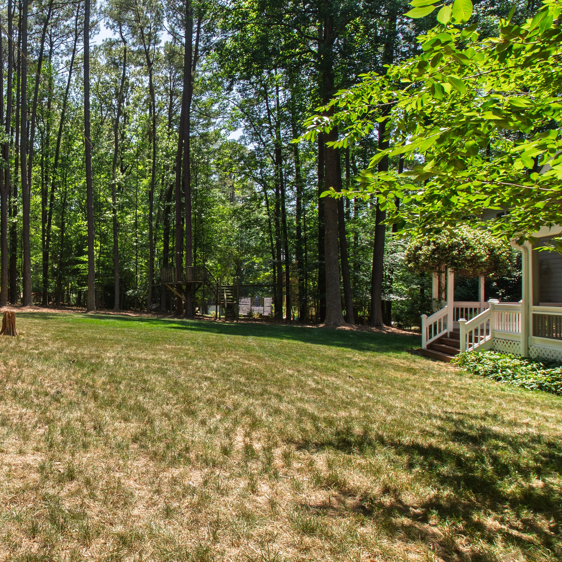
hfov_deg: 56.0
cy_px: 279
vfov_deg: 62.9
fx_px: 459
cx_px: 75
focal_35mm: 25
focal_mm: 10
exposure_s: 1/125
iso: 100
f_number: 8
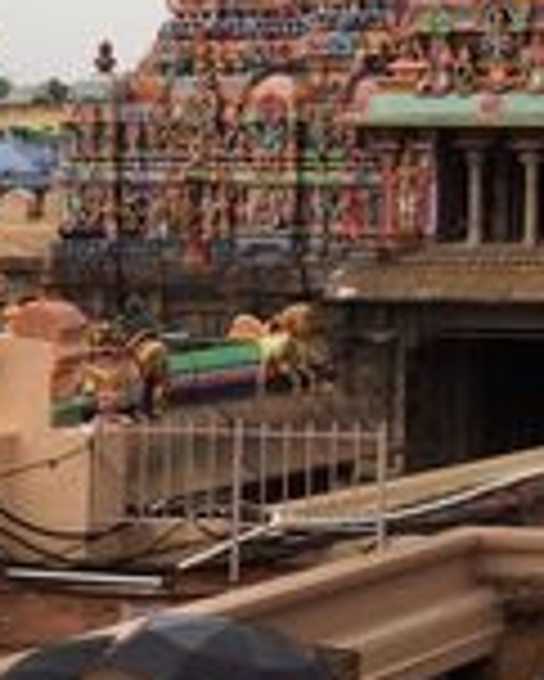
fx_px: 2855
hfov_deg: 10.2
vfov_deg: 13.3
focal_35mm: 142
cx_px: 989
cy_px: -72
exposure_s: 1/100
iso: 200
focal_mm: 22
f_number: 5
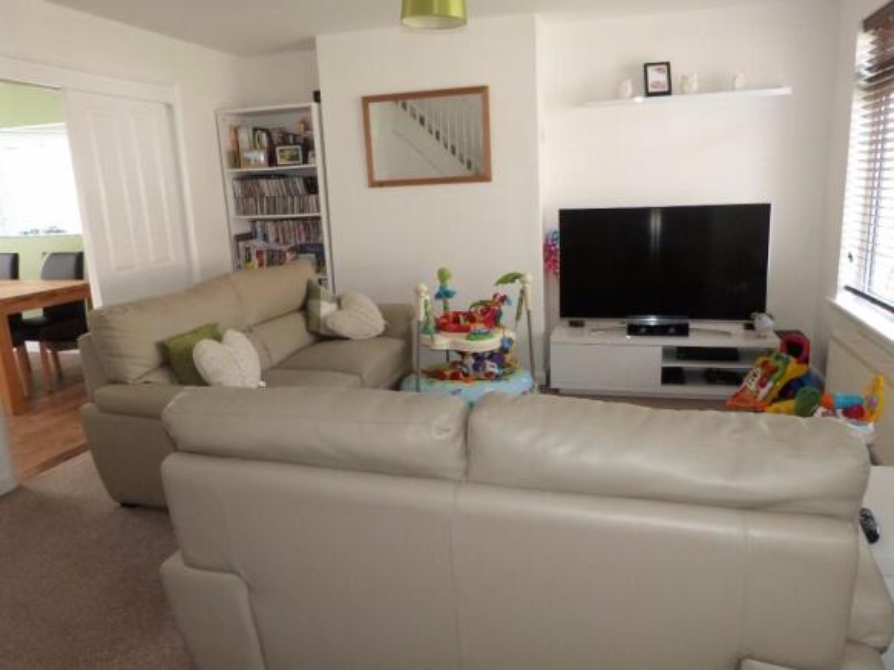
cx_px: 447
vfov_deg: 54.9
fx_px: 646
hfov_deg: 69.4
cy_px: 335
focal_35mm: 25
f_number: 2.8
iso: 400
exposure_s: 1/60
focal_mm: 4.5
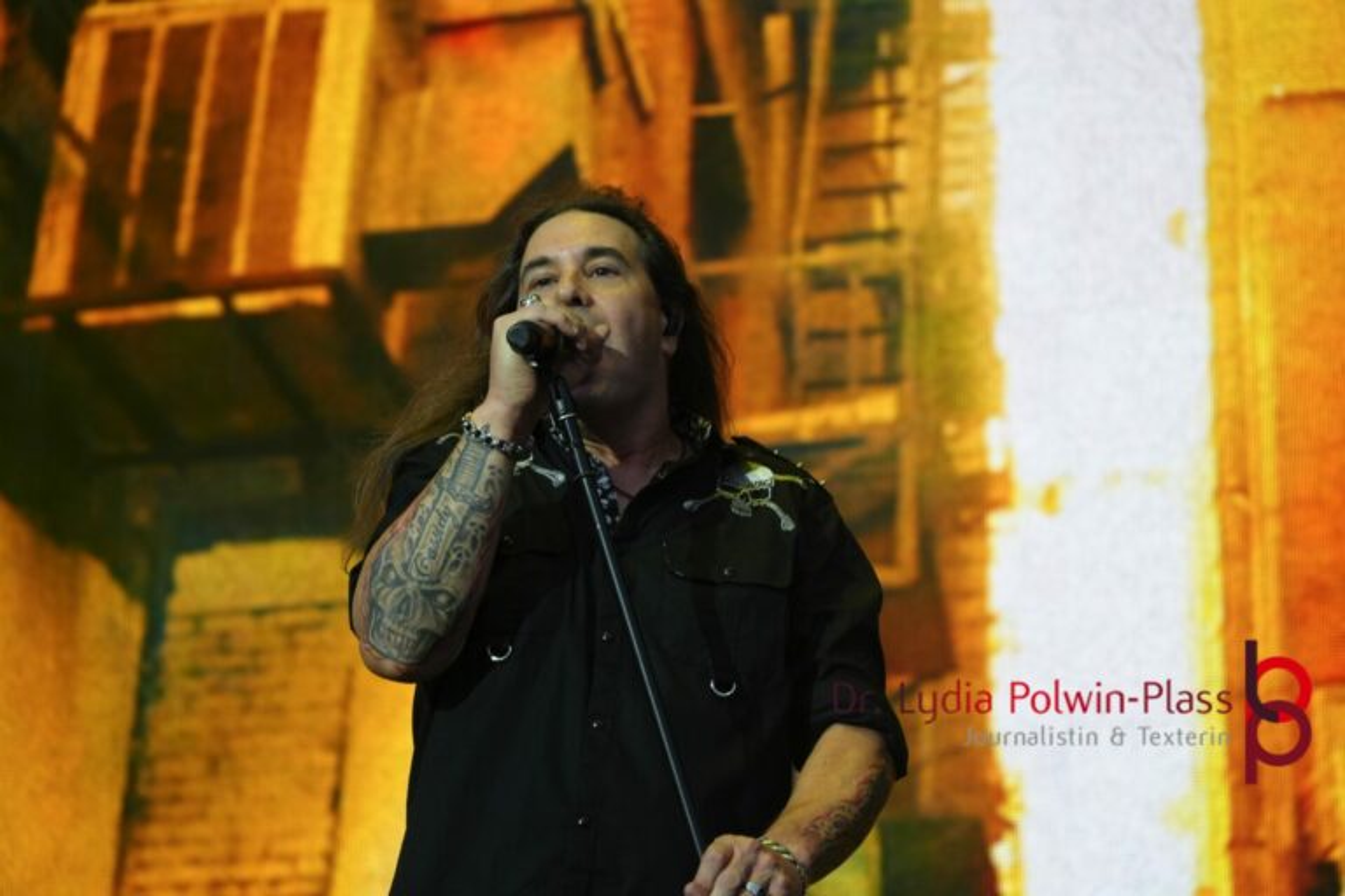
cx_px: 672
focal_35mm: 172
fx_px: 6444
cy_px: 448
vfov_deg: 8.0
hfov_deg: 11.9
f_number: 5.6
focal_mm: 115
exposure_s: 1/200
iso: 1000
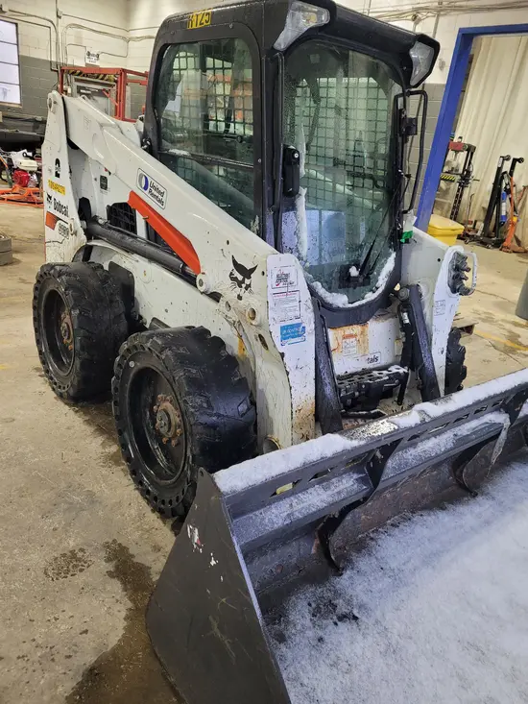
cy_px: 352
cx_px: 264
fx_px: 529
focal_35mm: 26
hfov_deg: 53.1
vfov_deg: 67.3
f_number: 1.8
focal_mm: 5.4
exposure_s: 1/60
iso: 250
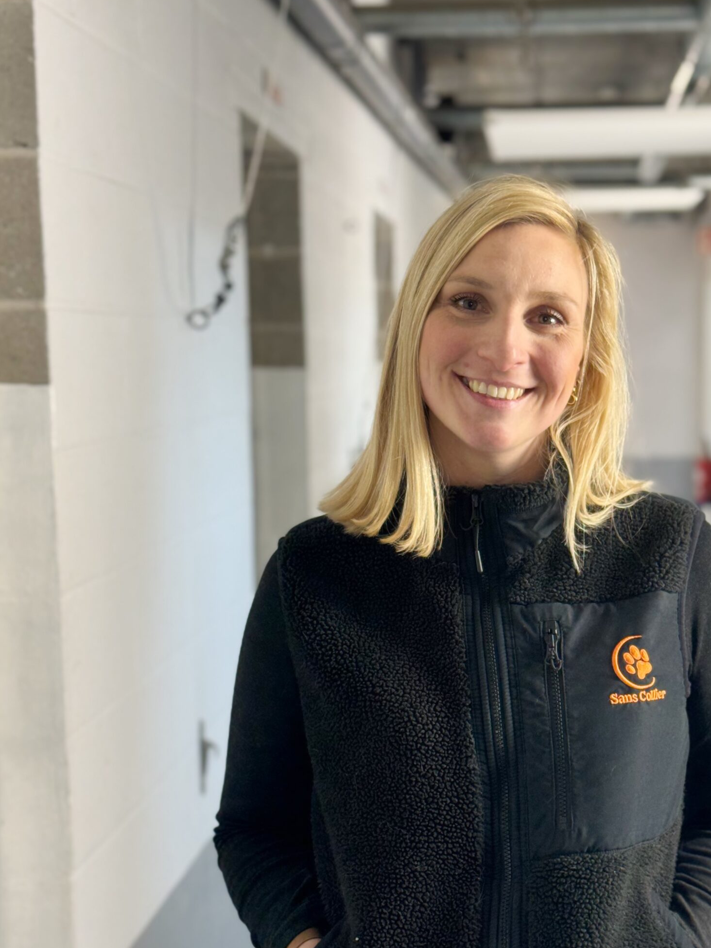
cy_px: 577
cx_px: 458
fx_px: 1725
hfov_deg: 23.2
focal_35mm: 63
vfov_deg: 30.6
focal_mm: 6.76
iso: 64
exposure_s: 1/50
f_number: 1.78
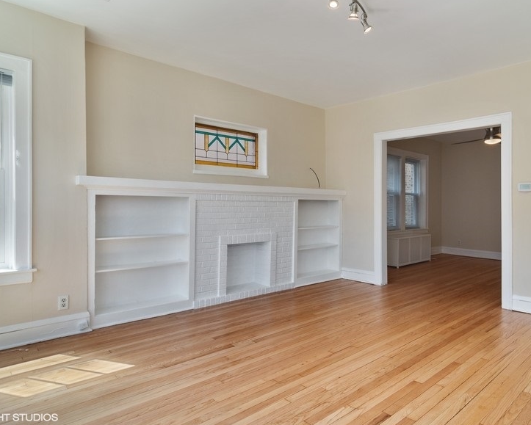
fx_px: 330
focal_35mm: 21
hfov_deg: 77.2
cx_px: 300
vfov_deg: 65.6
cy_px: 211
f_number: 8
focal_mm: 12
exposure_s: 1/15
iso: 200
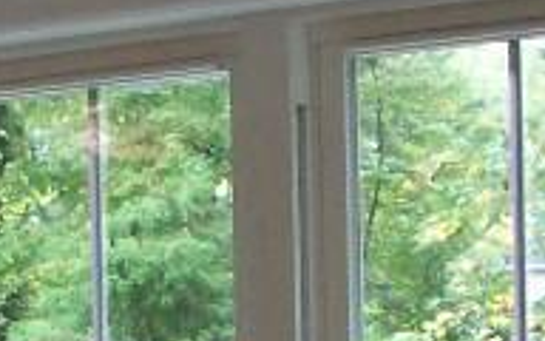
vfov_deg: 6.1
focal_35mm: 209
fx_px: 3104
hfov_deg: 9.6
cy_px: 645
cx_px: -426
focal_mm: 6.2
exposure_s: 1/64
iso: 126
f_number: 2.8
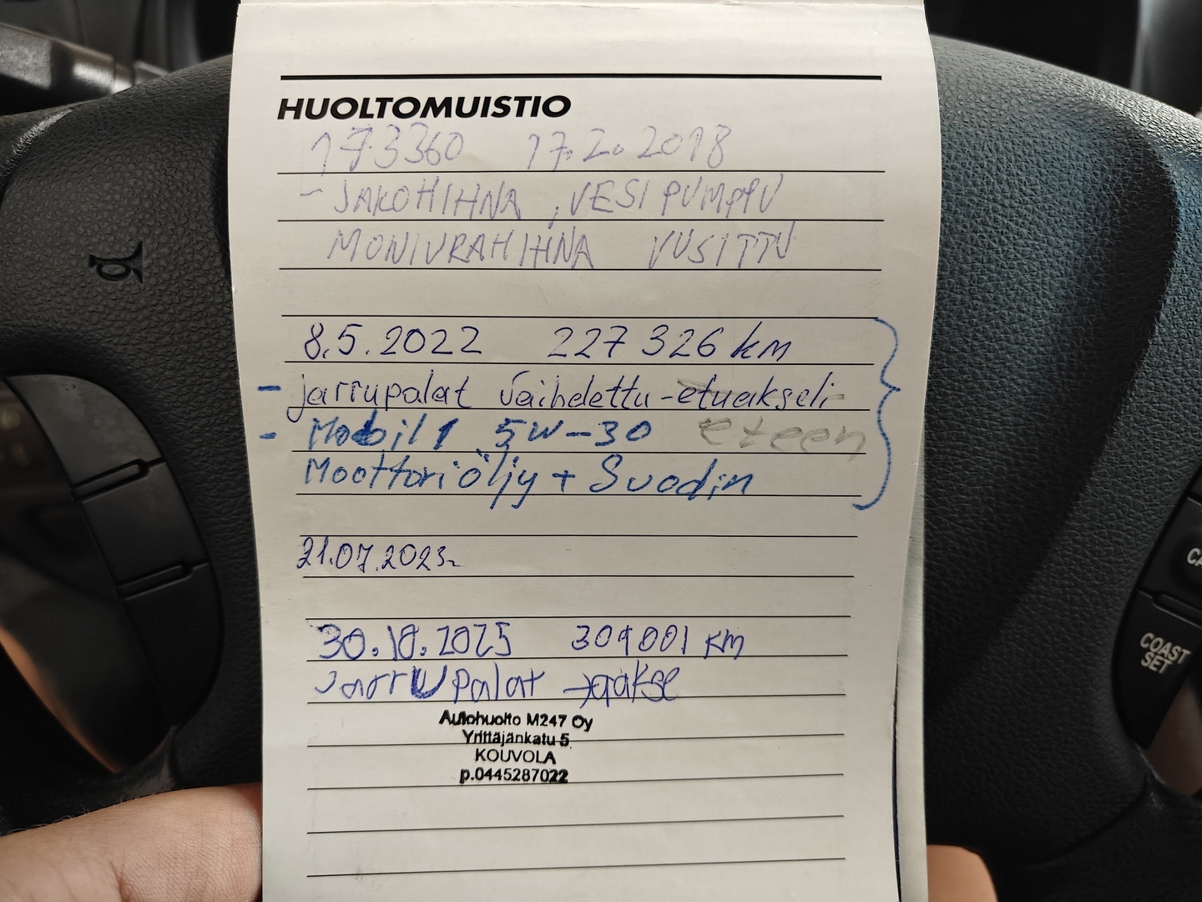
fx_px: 833
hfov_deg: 71.6
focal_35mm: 24
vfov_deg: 56.8
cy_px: 451
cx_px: 601
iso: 400
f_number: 1.8
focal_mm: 5.59
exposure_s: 1/50
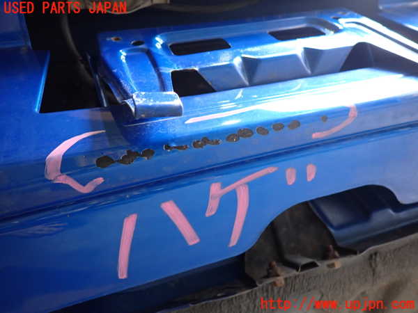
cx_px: 209
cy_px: 156
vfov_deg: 54.9
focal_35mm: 25
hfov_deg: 69.4
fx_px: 302
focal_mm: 4.5
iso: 400
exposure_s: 1/30
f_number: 2
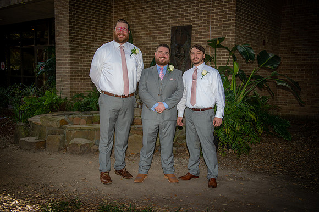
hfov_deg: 54.5
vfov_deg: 37.8
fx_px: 310
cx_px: 160
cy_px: 106
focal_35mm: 35
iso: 64
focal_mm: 35
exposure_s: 1/200
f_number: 2.8
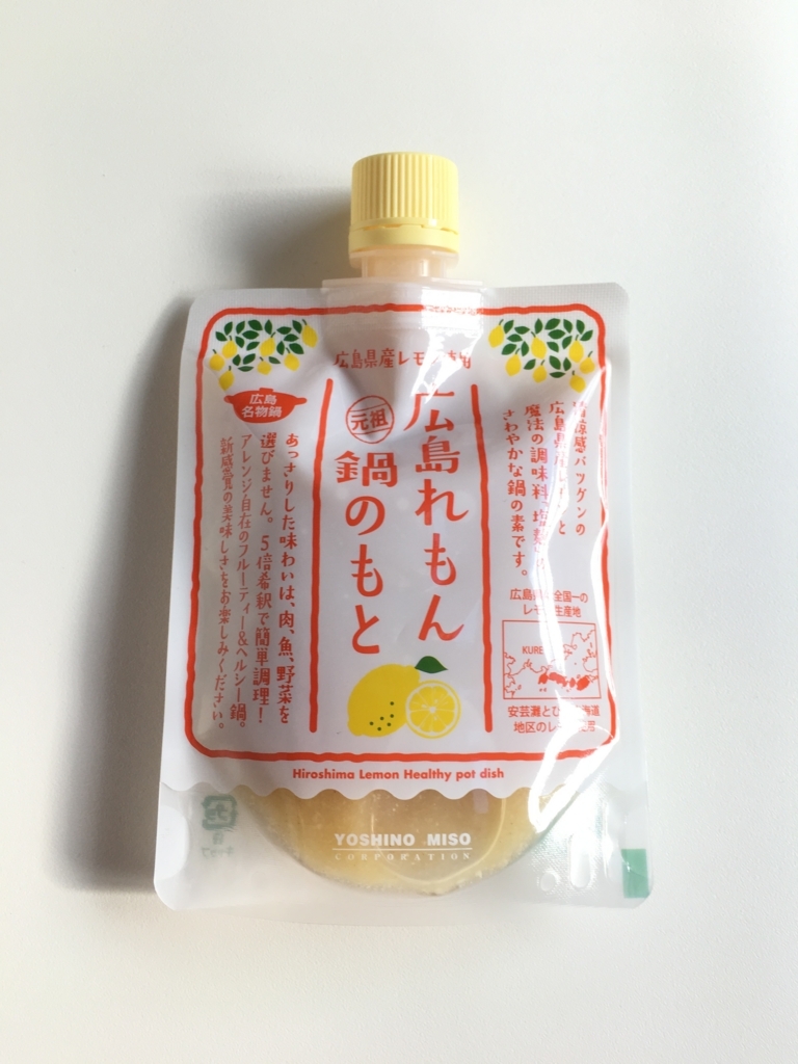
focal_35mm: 29
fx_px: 891
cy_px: 532
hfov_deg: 48.2
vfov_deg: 61.7
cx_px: 399
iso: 40
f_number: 2.2
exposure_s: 1/120
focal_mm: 4.15
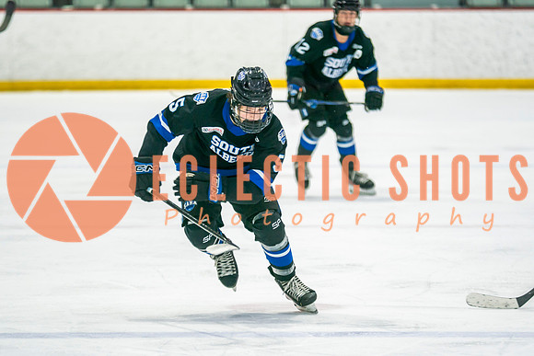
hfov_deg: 6.5
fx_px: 4692
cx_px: 296
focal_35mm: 316
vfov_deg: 4.3
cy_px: 178
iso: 500
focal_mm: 200
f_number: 2.8
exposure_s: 1/640
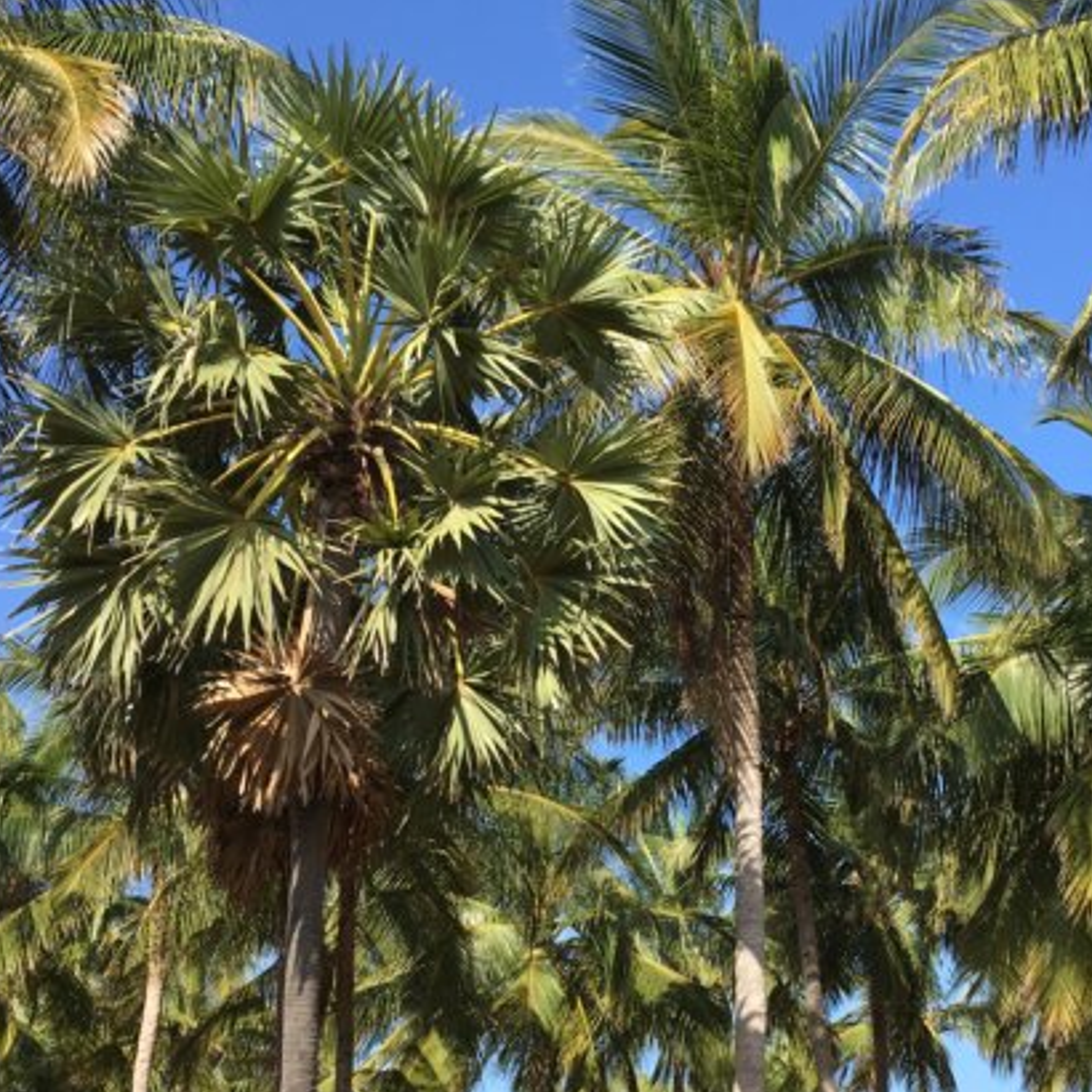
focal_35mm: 50
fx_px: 1785
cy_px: 751
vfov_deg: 33.6
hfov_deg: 33.8
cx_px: 690
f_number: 2.2
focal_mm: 4.15
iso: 25
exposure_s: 1/855
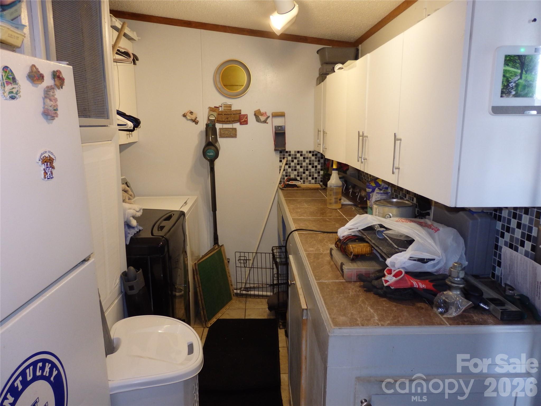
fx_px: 391
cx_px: 270
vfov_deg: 54.9
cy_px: 203
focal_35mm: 25
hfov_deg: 69.4
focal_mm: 4.5
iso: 250
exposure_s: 1/30
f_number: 3
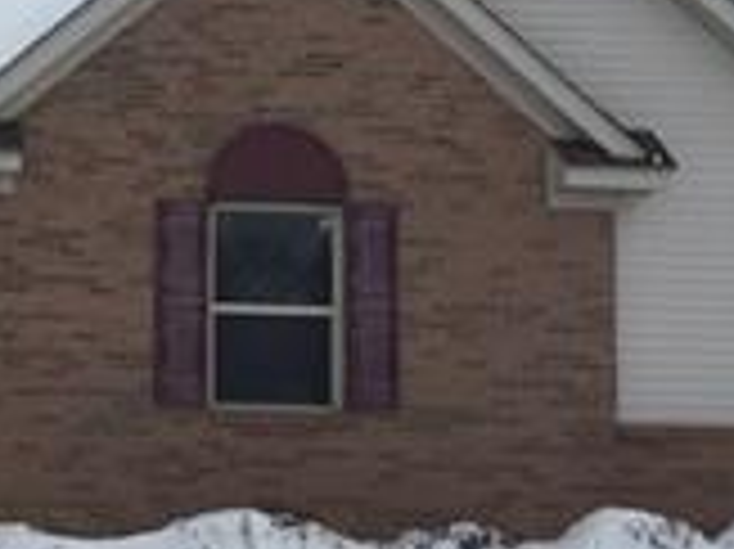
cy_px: 220
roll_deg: -1.6
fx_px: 2415
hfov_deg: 16.1
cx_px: -306
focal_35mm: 114
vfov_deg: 13.0
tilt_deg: +4.5
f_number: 2.2
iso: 32
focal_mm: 4.15
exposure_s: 1/3049
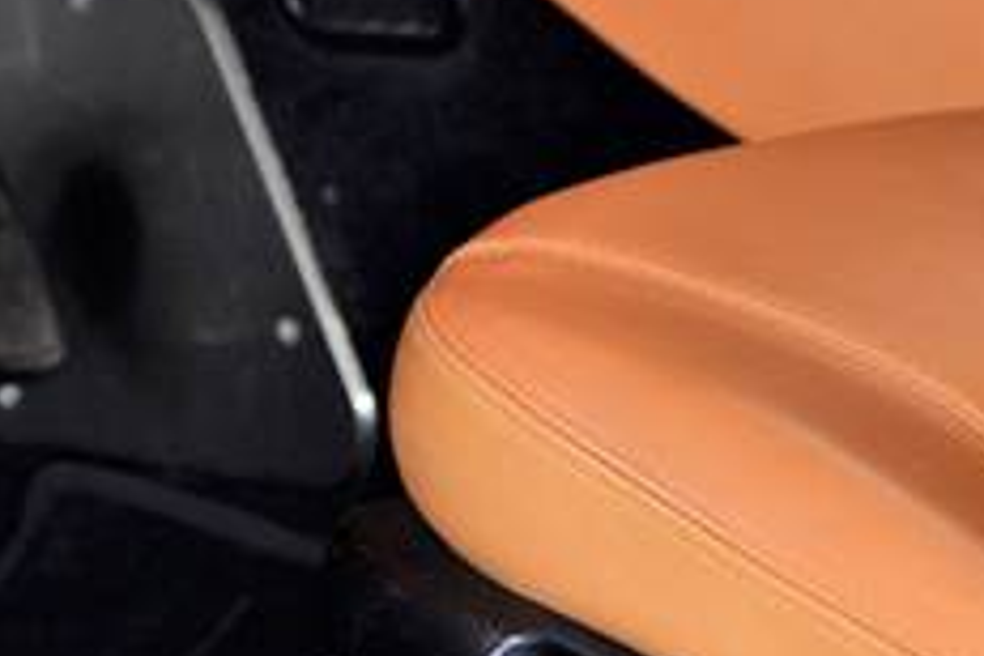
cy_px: -409
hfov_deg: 9.5
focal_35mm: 216
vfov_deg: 6.3
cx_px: 396
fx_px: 5904
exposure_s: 1/60
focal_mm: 52
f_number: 4
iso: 800
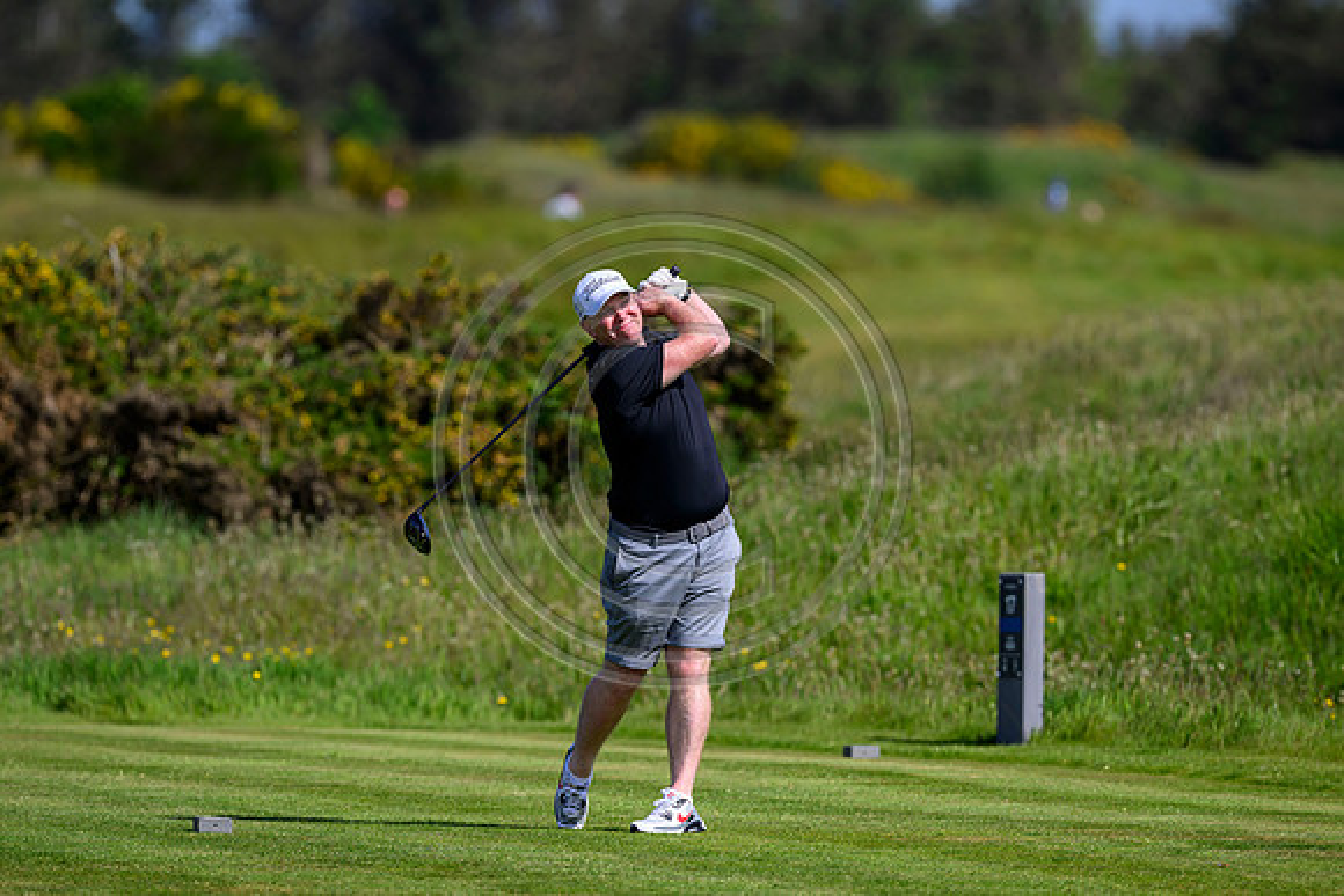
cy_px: 448
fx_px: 14936
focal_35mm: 400
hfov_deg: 5.2
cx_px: 672
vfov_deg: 3.4
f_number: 4.5
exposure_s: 1/5000
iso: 500
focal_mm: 400
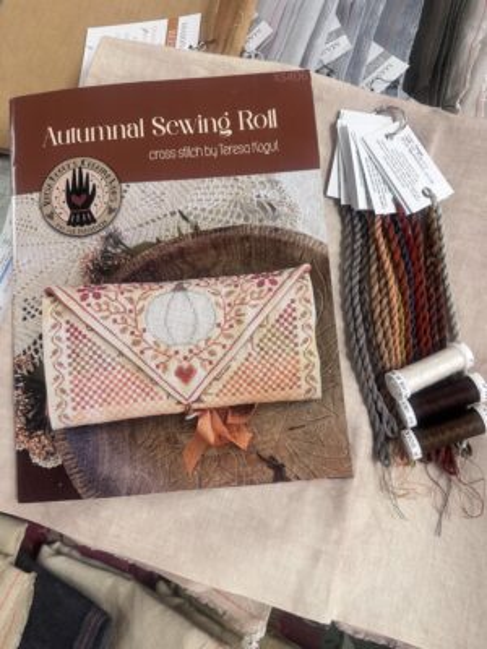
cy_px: 324
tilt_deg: -80.5
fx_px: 450
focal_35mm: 24
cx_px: 244
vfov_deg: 71.6
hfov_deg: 56.8
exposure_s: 1/60
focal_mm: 6.86
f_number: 1.78
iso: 160
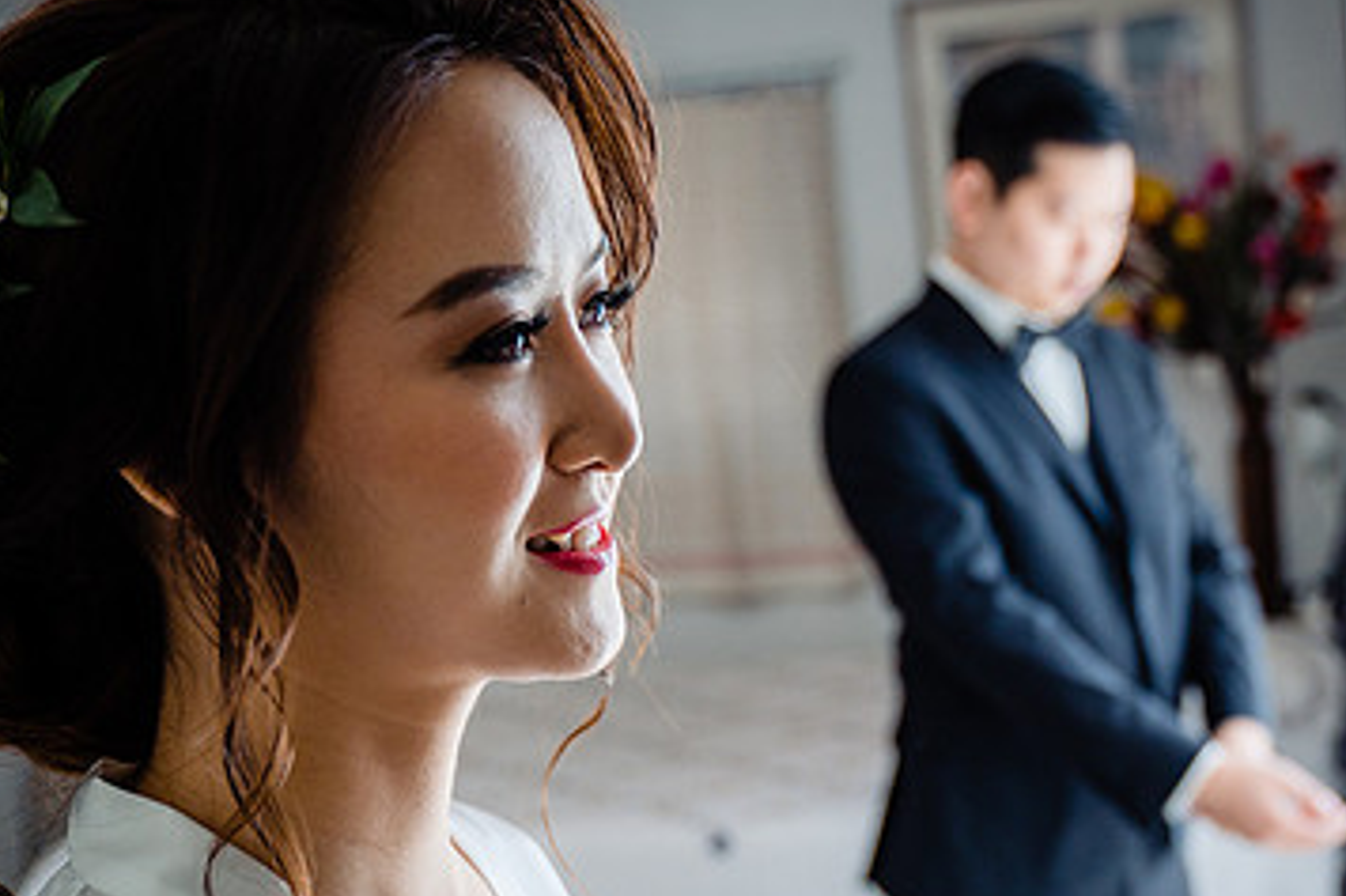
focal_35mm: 56
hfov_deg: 35.1
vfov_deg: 23.9
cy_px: 690
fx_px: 2093
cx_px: 953
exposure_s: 1/500
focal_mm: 31
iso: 250
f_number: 2.8
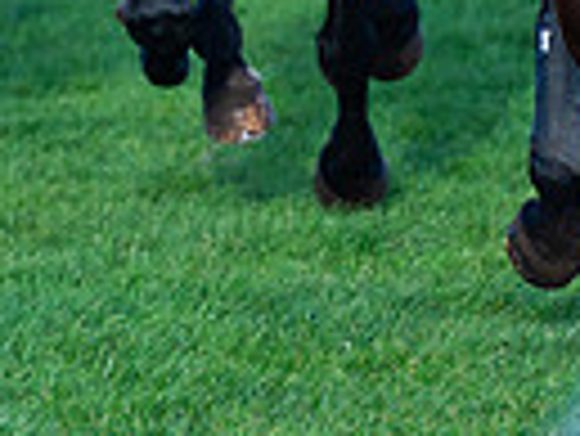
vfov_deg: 1.6
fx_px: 15513
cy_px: -548
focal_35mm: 925
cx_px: 440
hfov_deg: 2.1
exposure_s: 1/2000
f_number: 3.5
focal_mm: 135
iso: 320
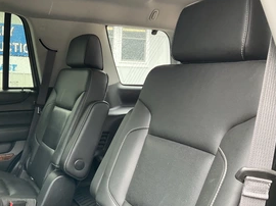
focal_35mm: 43
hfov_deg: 43.1
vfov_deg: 33.4
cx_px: 86
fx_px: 343
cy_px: 127
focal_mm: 3
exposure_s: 1/60
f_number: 1.8
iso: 80
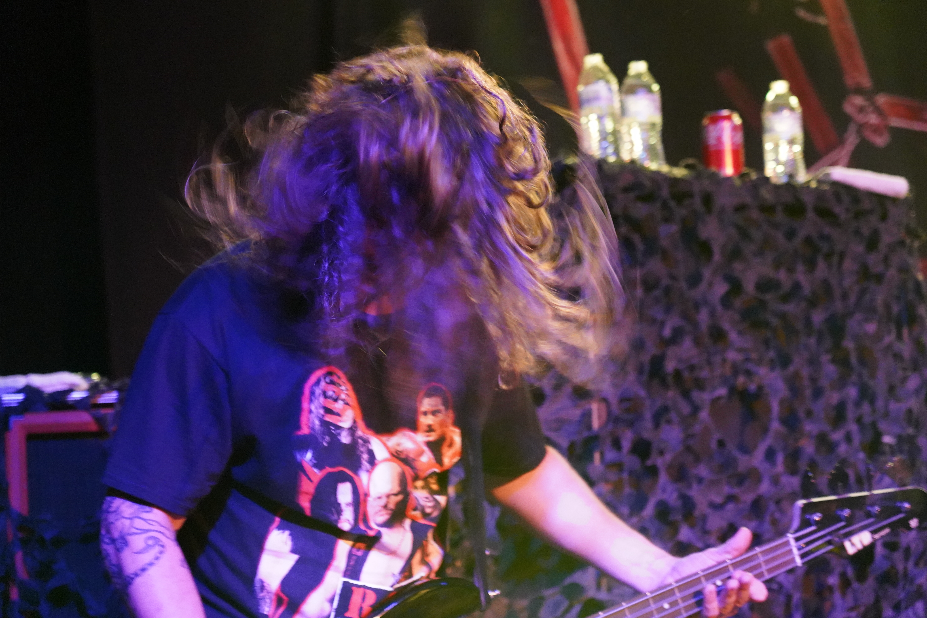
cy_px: 309
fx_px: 2704
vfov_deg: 13.0
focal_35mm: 105
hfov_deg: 19.5
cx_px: 464
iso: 12800
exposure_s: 1/60
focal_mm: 105
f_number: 4
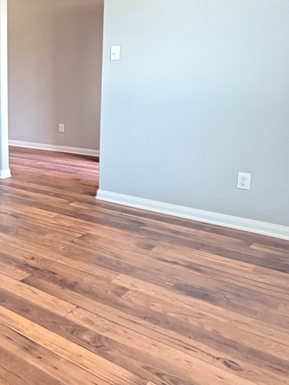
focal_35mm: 37
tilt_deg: -8.1
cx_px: -47
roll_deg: +1.7
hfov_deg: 32.7
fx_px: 412
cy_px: 140
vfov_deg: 49.6
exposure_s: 1/60
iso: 1000
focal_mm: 2.22
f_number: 2.2
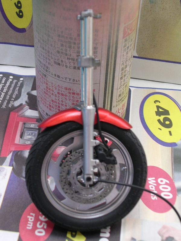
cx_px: 90
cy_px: 120
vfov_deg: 30.7
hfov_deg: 23.3
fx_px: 439
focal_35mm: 63
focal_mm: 9.6
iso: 100
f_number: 3.5
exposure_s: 1/11
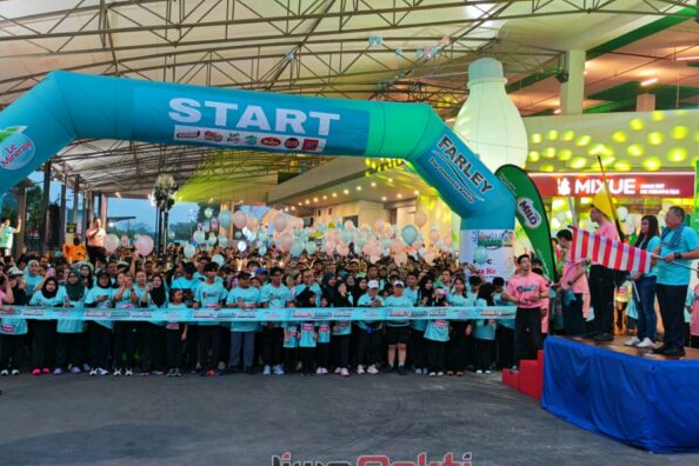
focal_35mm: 41
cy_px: 241
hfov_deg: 47.4
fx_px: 796
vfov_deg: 32.6
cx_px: 352
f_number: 2
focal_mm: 6.83
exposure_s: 1/100
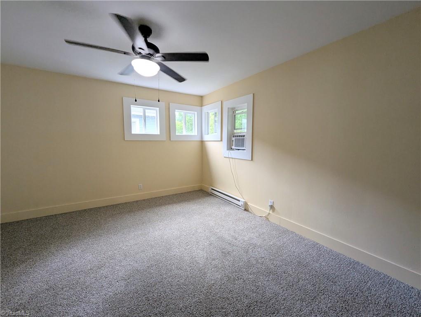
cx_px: 210
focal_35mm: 13
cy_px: 158
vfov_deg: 90.0
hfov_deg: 106.1
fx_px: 158
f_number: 2.2
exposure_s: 1/120
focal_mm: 1.95
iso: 95
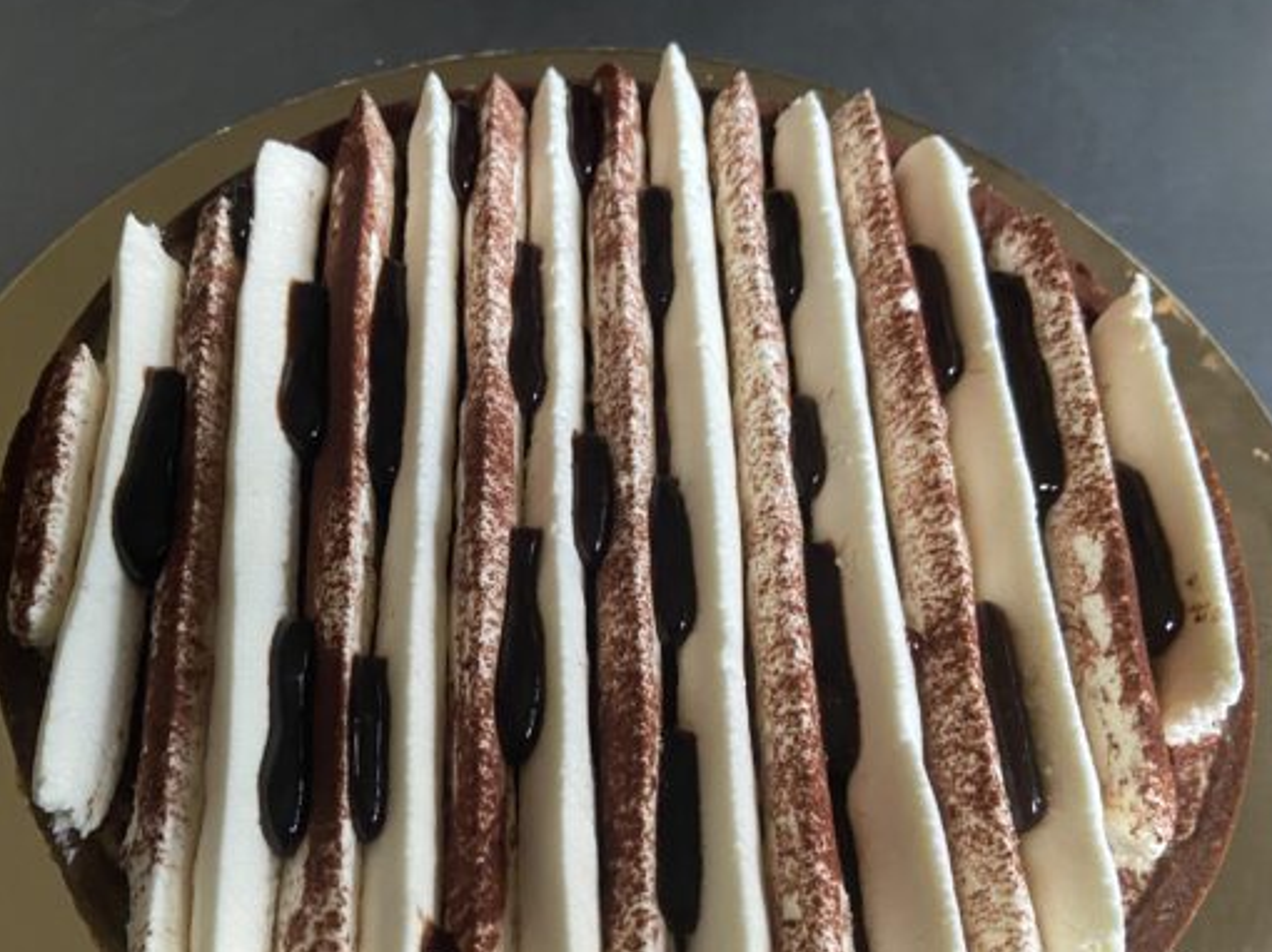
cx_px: 508
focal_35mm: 34
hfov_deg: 53.6
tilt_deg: -63.2
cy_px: 591
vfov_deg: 41.5
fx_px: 1249
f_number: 1.8
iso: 500
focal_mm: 4.25
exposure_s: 1/51
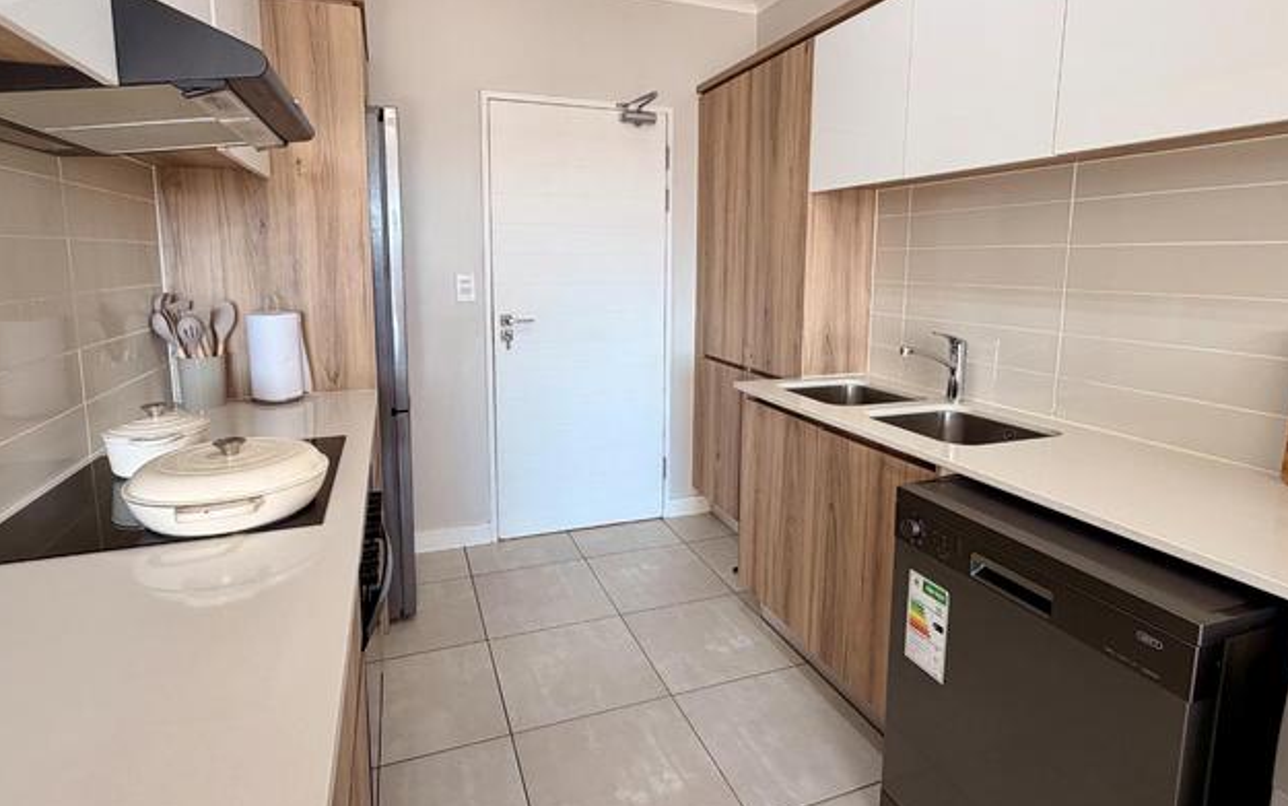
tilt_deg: -6.7
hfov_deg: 88.0
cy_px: 346
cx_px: 639
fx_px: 667
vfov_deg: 62.0
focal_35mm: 19
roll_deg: +0.7
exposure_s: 1/100
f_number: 2.2
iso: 125
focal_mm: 2.22
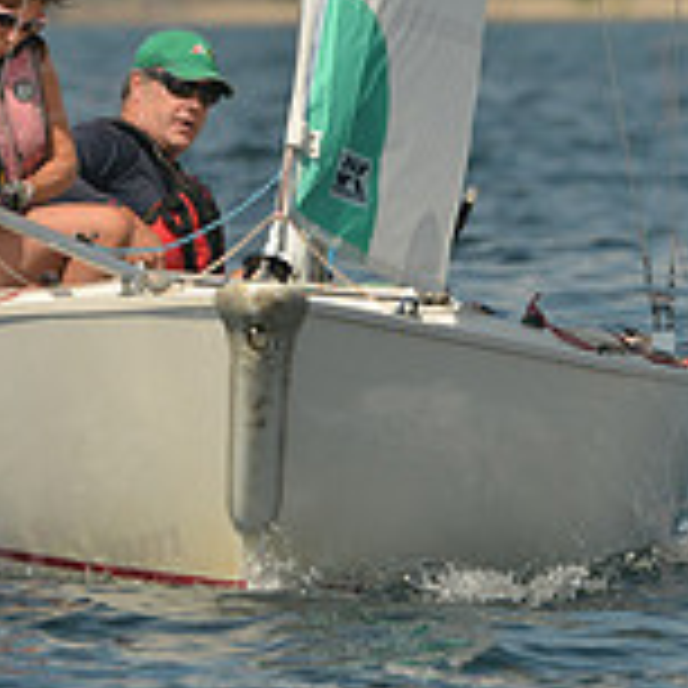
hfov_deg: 1.4
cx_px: 418
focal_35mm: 1287
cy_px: 308
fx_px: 28940
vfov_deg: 1.4
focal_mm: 400
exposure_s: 1/1250
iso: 320
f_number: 7.1
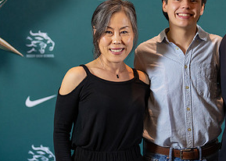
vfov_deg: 13.3
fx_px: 693
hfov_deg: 18.4
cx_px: 180
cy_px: 88
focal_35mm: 108
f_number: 1.2
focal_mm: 50
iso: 500
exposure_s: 1/400
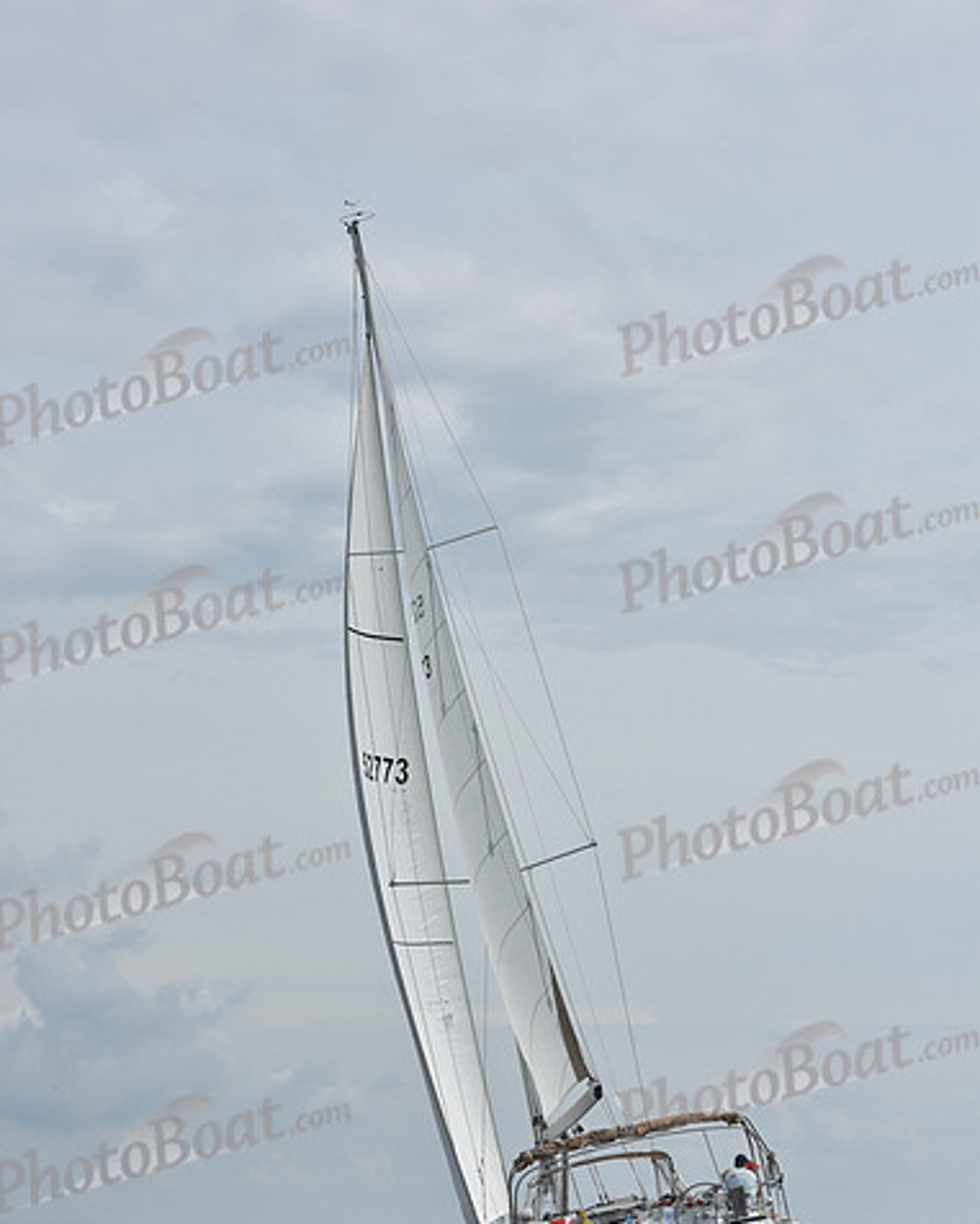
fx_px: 2899
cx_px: 485
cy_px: 717
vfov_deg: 23.8
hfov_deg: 19.2
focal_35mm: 80
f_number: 9
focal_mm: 70
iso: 320
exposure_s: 1/1600
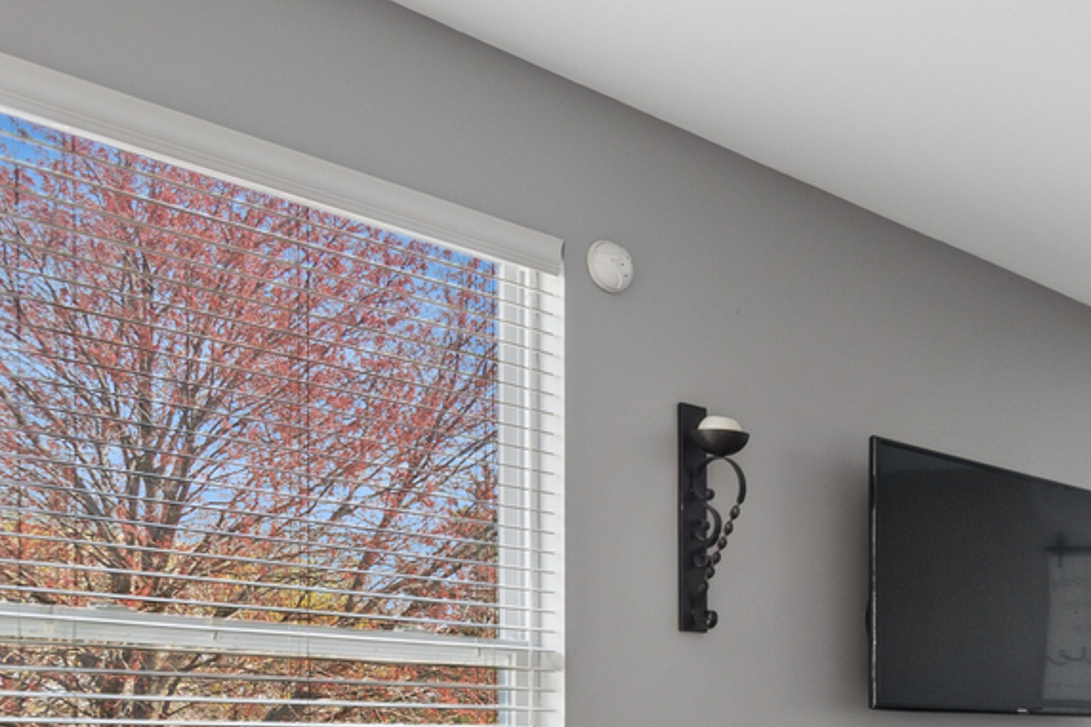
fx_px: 1545
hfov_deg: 29.9
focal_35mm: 51
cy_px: 752
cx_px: 1461
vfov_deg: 25.0
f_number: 8
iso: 320
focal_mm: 12
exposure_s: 1/25
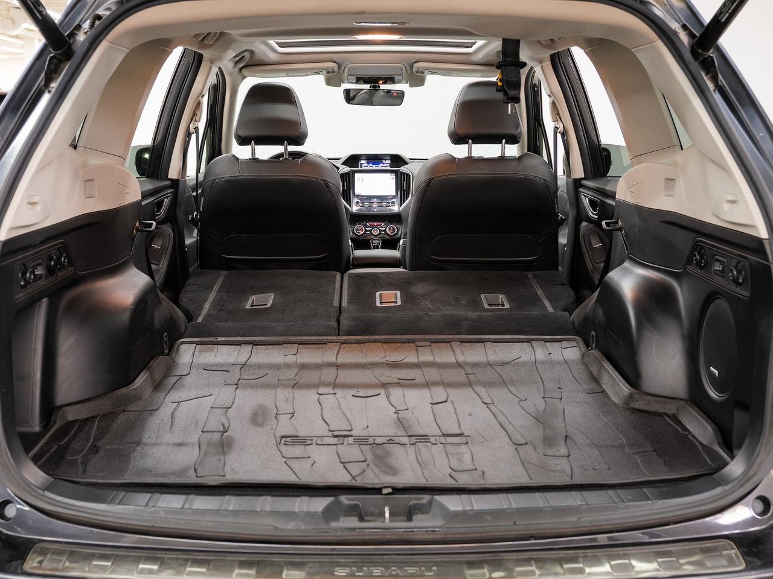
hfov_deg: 45.5
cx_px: 386
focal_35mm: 41
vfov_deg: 34.9
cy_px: 290
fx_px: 922
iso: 100
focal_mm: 37.1
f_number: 5.6
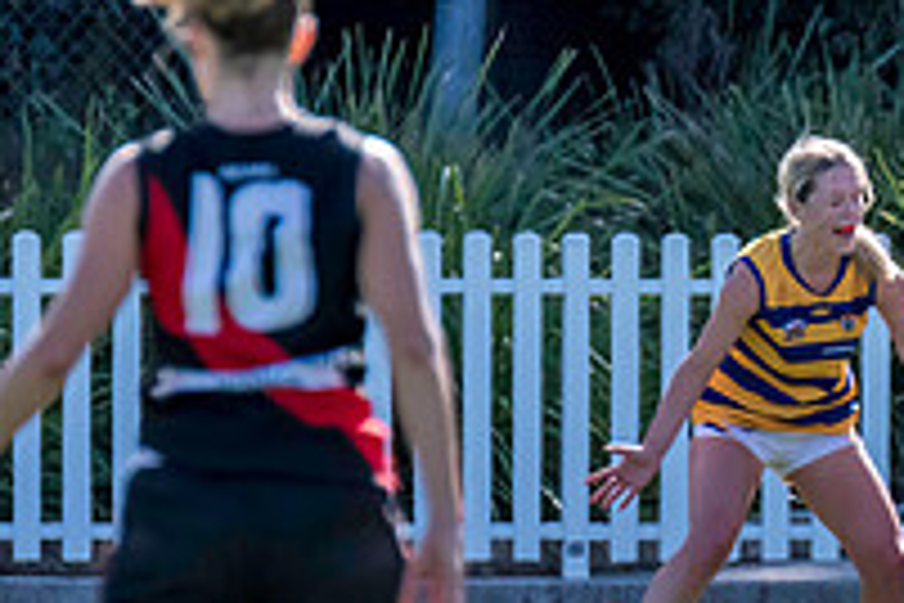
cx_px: 1420
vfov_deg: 0.8
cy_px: 511
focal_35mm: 1811
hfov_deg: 1.1
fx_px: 45473
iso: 800
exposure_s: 1/1600
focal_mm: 420
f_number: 7.1
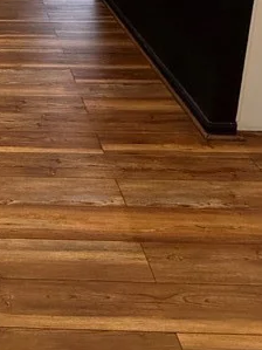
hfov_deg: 27.2
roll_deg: -0.1
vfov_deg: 33.3
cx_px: -41
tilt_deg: -12.8
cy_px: -57
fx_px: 485
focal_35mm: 48
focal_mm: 2.22
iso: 500
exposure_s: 1/120
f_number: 2.2
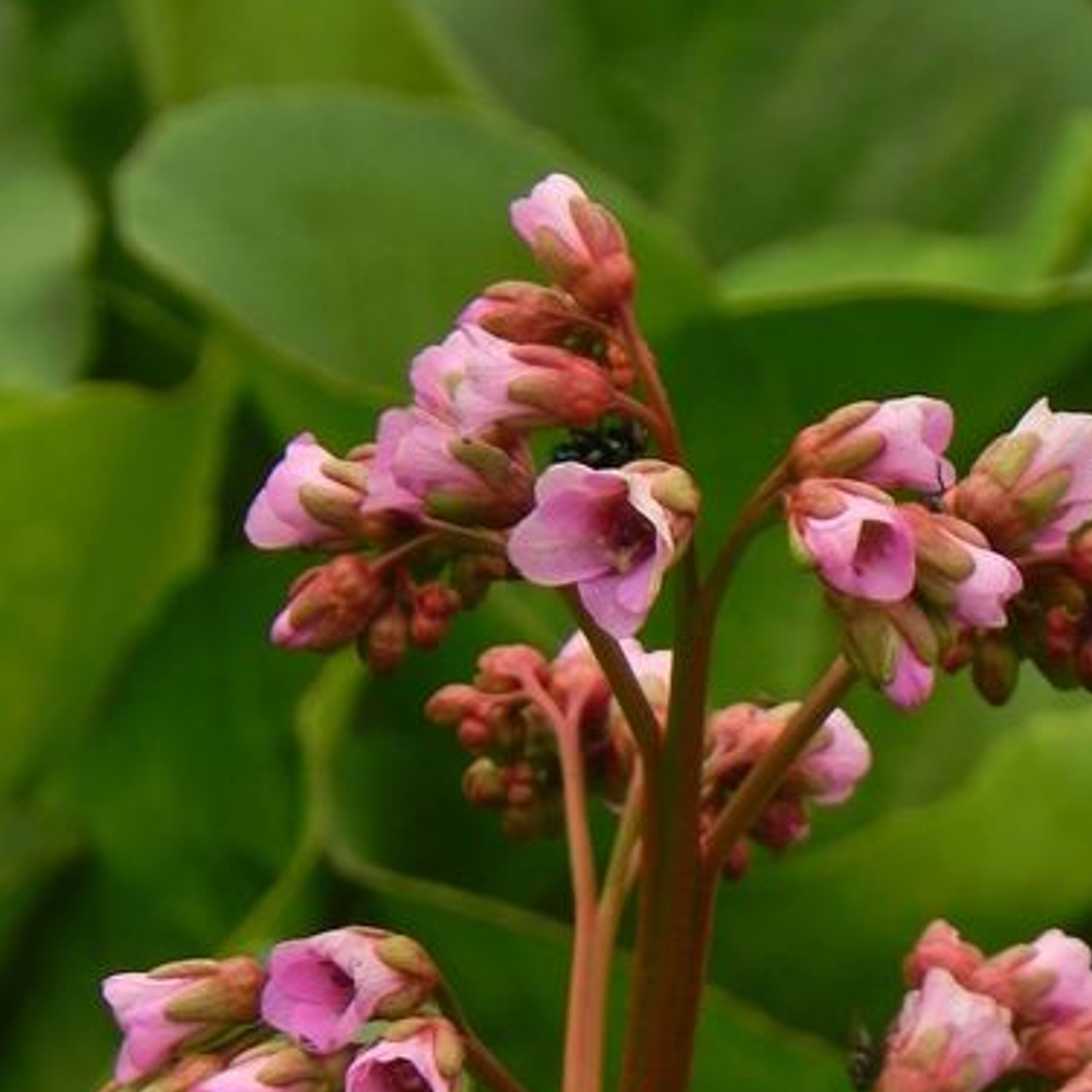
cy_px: 1031
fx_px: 16560
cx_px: 636
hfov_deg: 3.8
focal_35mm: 464
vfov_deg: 3.8
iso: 160
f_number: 5
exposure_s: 1/320
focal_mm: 44
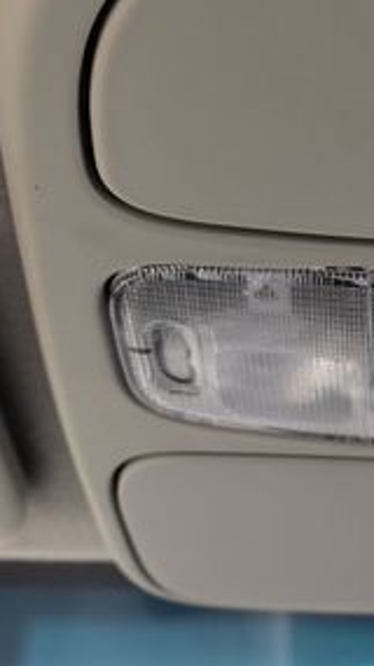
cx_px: 615
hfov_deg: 11.2
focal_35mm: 102
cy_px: 234
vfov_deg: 20.9
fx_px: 1804
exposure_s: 1/30
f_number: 7.1
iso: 400
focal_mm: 29
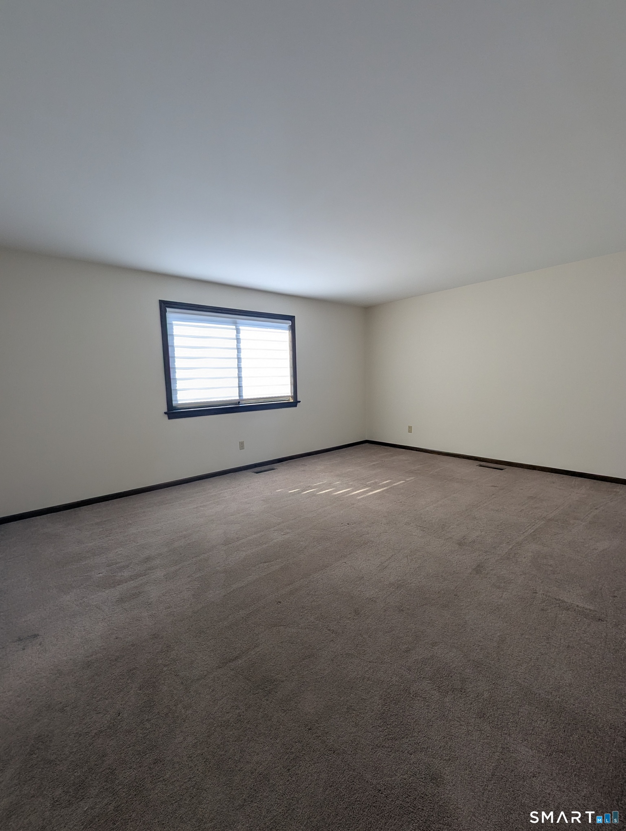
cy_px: 416
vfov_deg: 106.1
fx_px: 313
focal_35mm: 13
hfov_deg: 90.1
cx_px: 313
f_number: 2.2
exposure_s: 1/191
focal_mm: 1.95
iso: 41
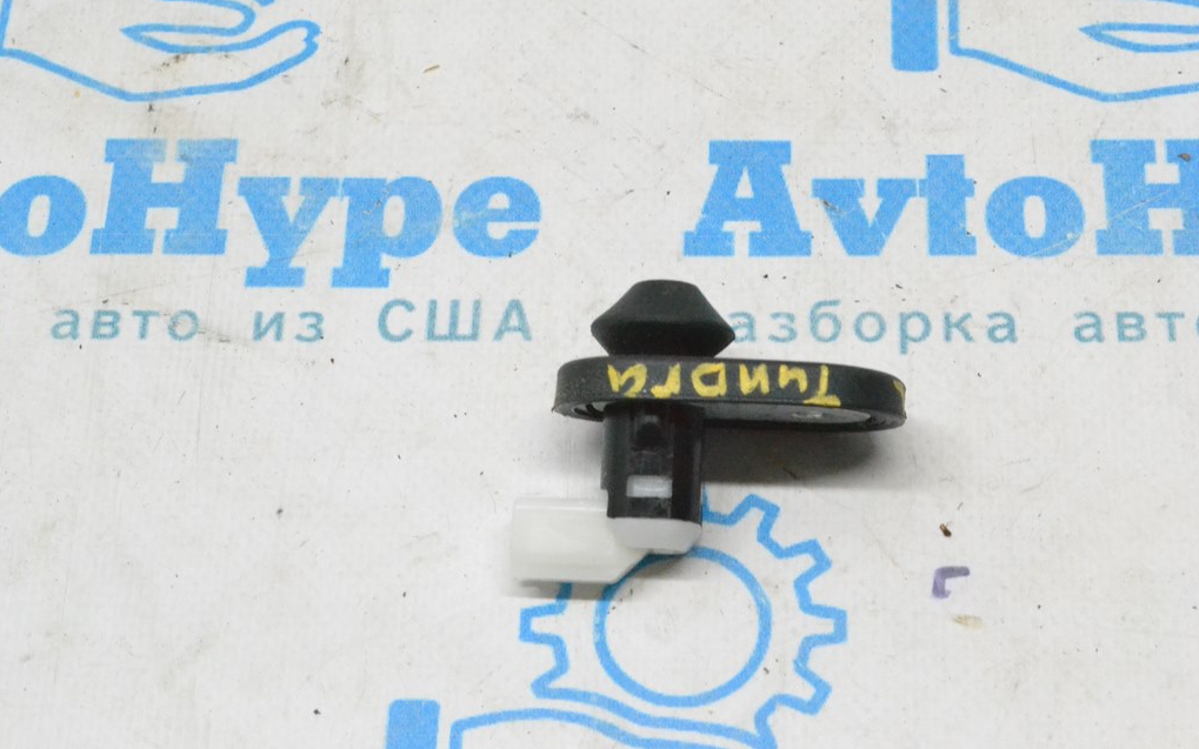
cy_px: 349
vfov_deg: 15.5
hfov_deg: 24.5
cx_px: 598
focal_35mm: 85
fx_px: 2762
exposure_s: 1/160
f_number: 13
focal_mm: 55
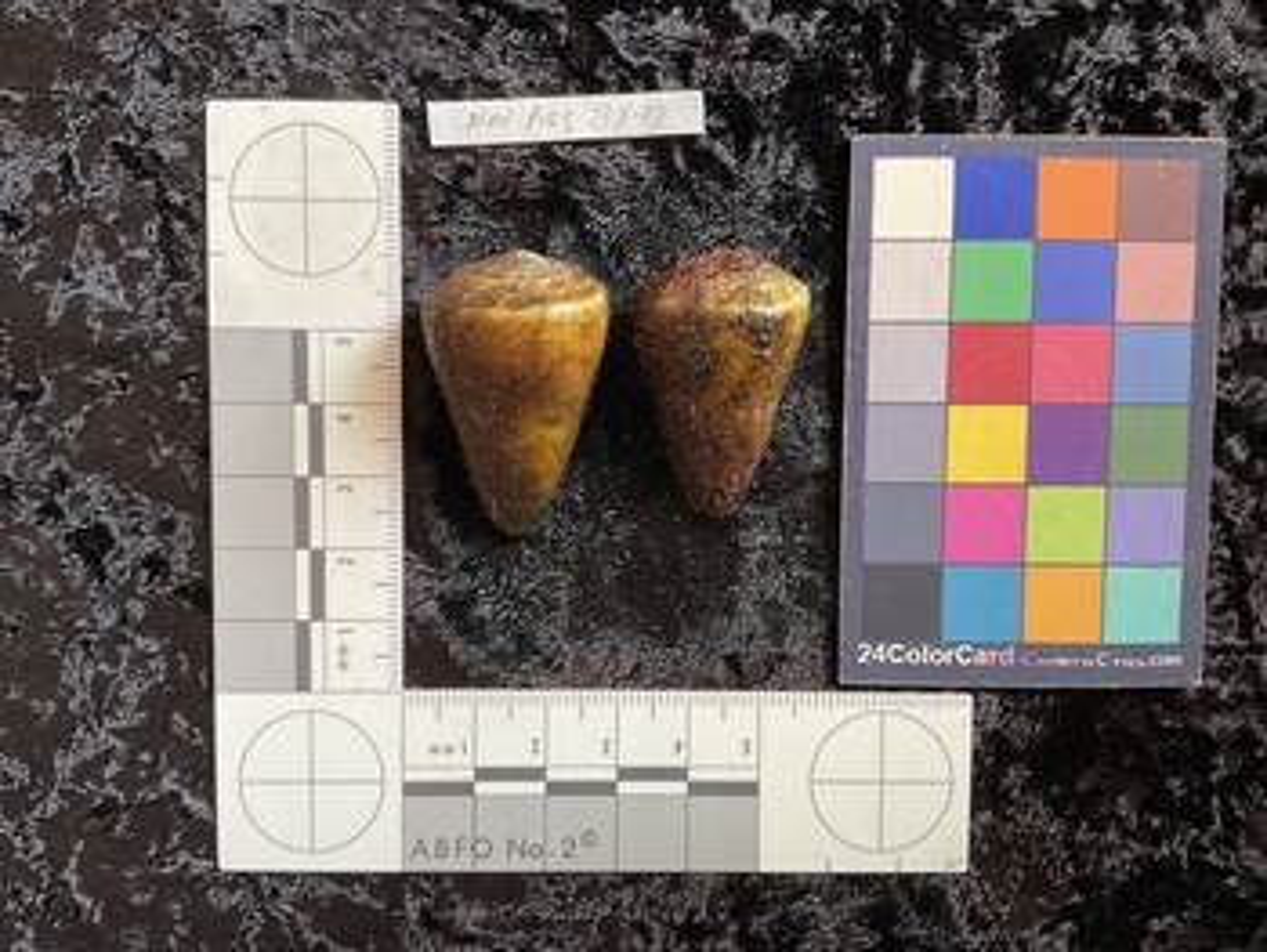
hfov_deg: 61.6
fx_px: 1062
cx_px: 634
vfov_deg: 48.3
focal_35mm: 29
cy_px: 476
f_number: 1.8
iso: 80
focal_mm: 3
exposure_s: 1/60
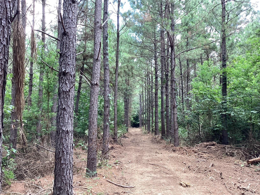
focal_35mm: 31
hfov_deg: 58.4
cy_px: 98
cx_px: 130
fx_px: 233
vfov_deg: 45.4
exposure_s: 1/120
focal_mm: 3.3
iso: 80
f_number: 2.4
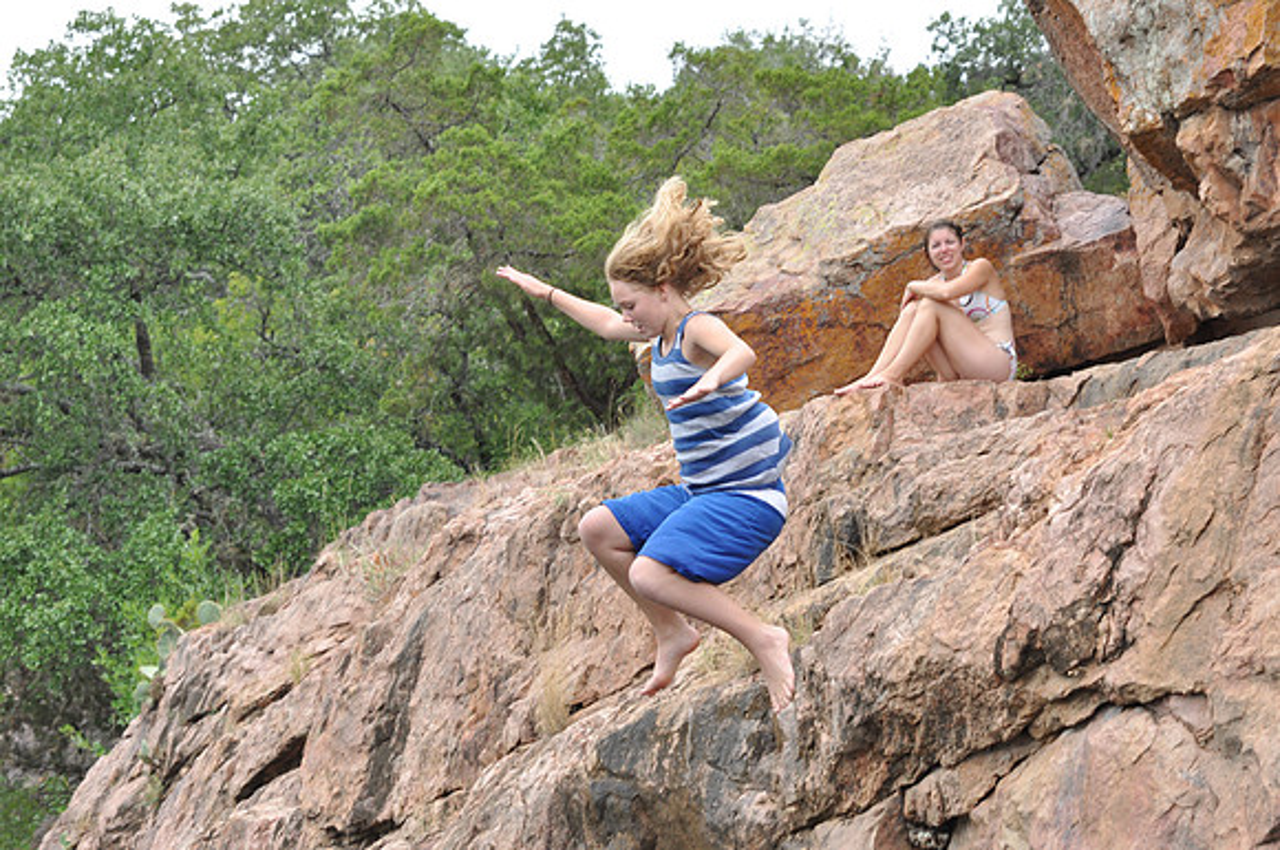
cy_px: 425
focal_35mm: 105
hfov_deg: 19.5
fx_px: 3728
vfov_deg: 13.0
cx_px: 640
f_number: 5.6
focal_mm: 70
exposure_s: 1/1600
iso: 640
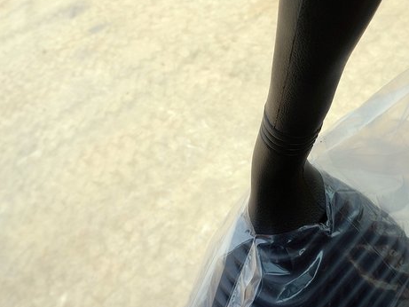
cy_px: 74
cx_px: 283
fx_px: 473
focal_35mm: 40
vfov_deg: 35.1
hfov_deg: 45.8
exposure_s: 1/160
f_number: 9
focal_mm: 16
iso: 100
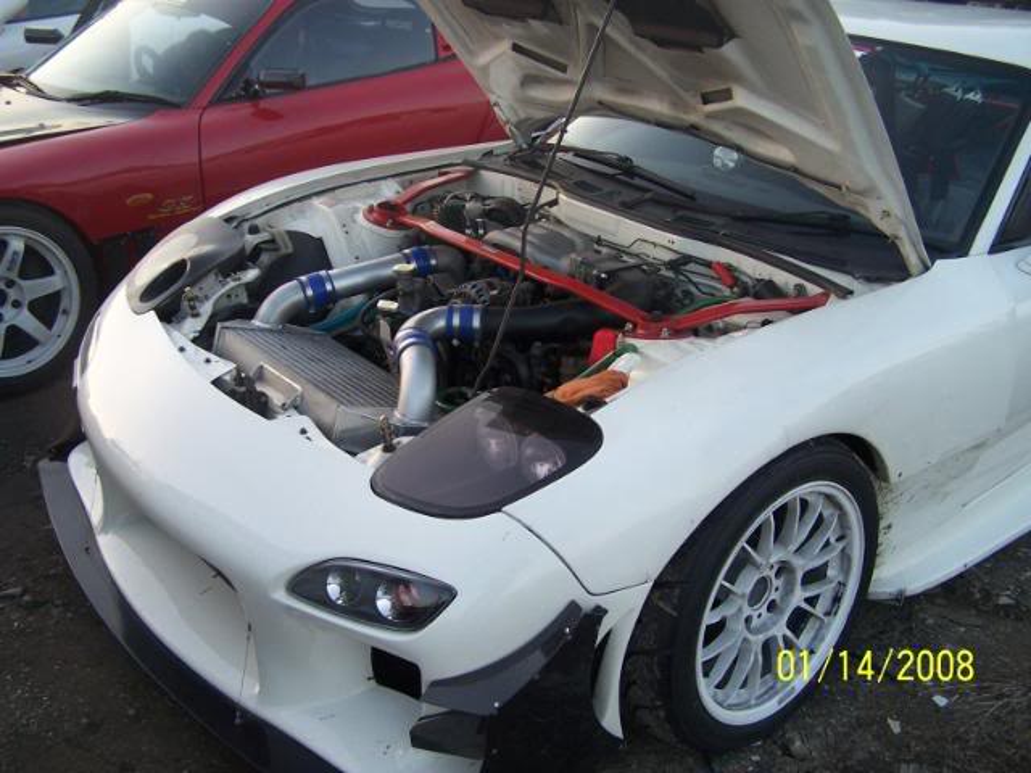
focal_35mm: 38
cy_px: 386
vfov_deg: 37.7
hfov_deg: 49.0
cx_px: 516
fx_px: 1132
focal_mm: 6.3
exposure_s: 1/45
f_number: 2.8
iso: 80
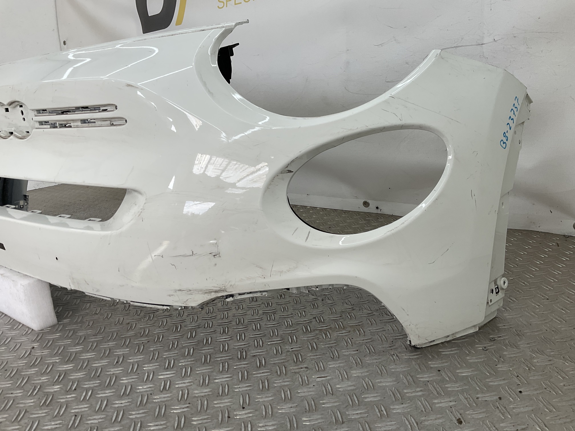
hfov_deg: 61.7
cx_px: 288
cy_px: 216
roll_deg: +5.6
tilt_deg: -15.9
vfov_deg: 48.2
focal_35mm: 29
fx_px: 482
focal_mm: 3
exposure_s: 1/284
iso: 16
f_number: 1.8
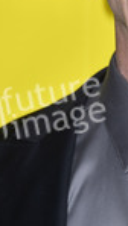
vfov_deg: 4.5
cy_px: 38
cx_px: 194
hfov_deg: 2.5
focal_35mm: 479
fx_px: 2885
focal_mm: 170
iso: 250
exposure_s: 1/250
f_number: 6.3
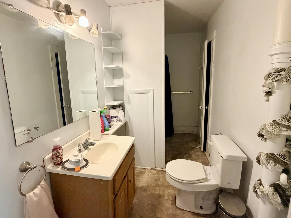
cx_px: 145
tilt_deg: -8.9
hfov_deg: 91.0
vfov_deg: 74.6
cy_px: 101
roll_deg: +1.9
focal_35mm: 17
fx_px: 143
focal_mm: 2.22
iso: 640
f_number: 2.2
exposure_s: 1/60
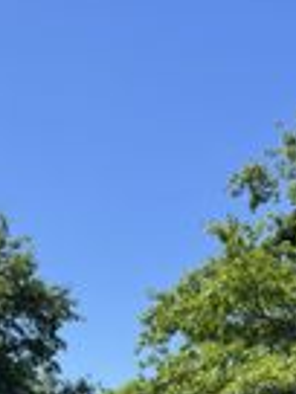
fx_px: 969
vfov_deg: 19.4
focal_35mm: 85
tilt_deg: -6.1
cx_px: 52
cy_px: 629
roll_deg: -1.4
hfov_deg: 17.2
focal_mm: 6.76
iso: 80
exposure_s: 1/2604
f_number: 1.78
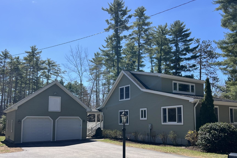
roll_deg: +0.4
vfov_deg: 40.7
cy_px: 101
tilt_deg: +4.7
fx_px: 211
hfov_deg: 58.7
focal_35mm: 32
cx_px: 125
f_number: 1.5
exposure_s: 1/3165
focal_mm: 5.7
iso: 50
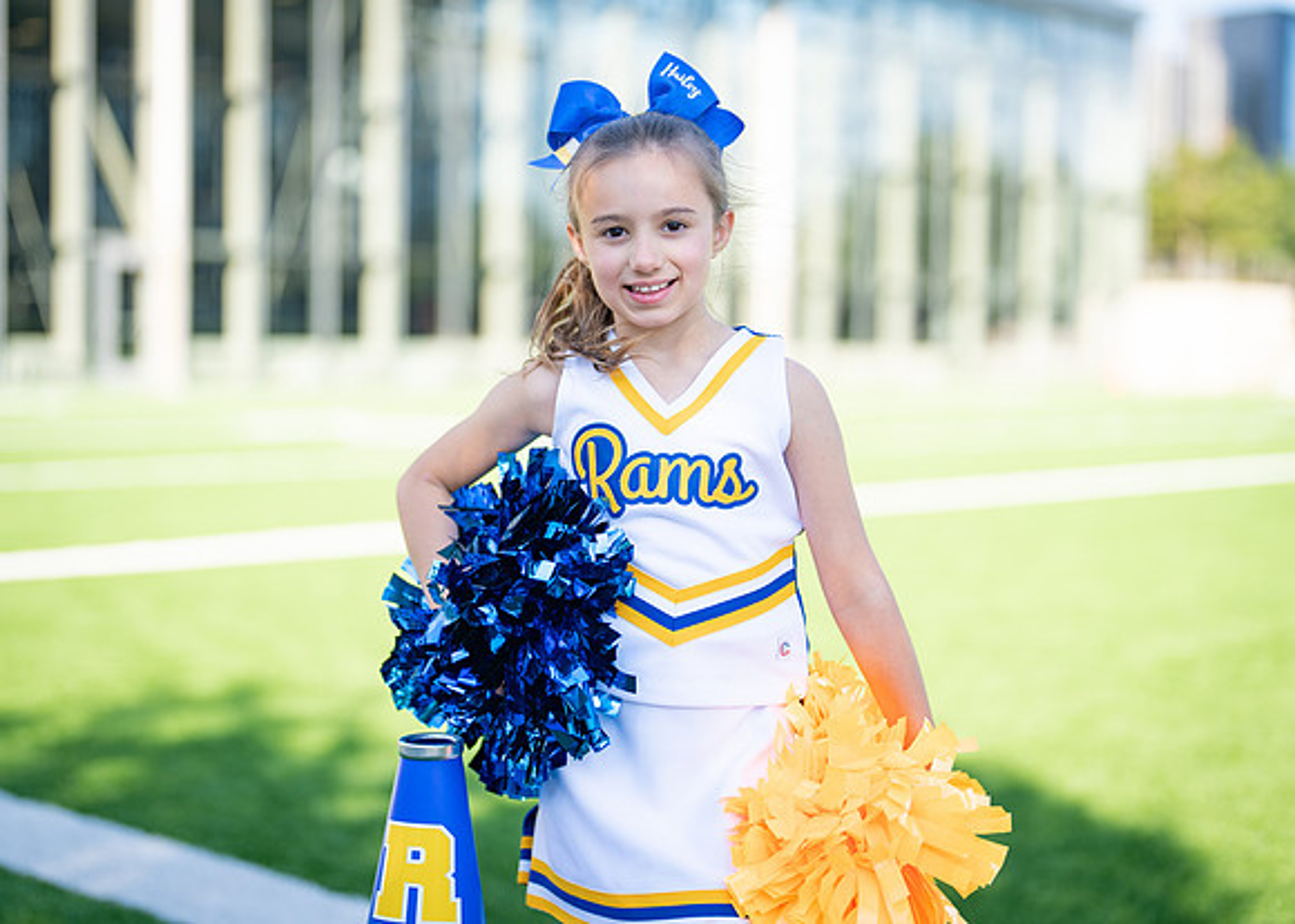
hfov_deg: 34.5
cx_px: 659
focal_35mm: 57
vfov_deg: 25.0
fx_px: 2084
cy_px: 449
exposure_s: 1/2500
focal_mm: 50
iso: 100
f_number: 1.2
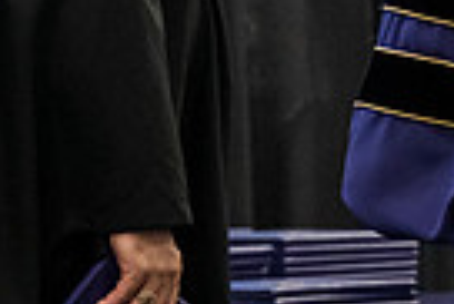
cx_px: 898
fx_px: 4621
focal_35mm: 366
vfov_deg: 3.8
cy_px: -119
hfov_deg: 5.5
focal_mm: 86
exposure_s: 1/250
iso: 6400
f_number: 5
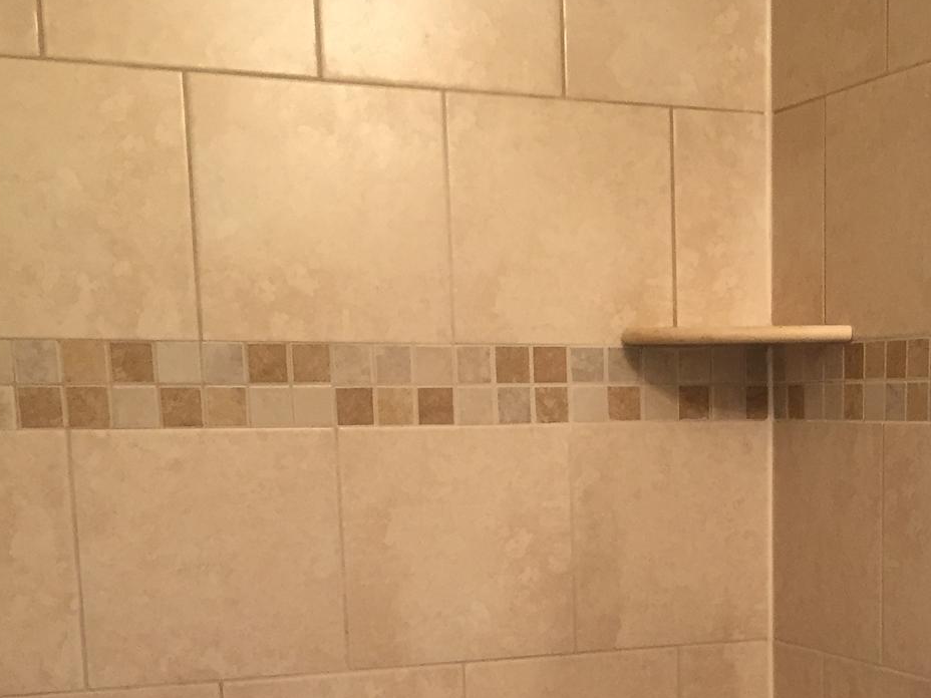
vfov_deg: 22.1
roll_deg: -0.3
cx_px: 738
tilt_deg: -7.8
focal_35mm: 64
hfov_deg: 29.6
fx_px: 1721
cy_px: 694
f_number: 2.2
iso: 100
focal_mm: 4.15
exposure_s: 1/30
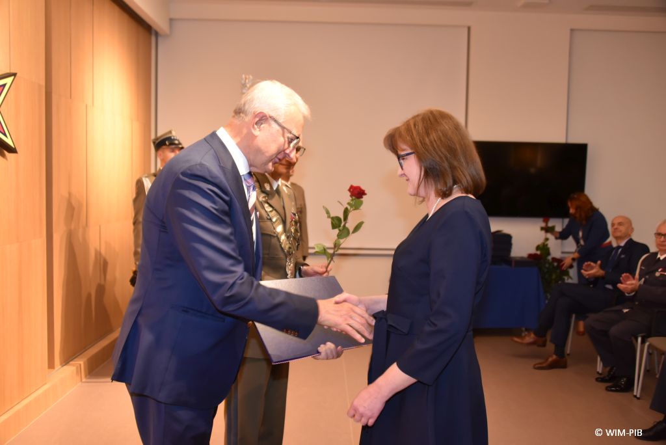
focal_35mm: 32
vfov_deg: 41.2
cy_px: 222
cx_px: 333
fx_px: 592
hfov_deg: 58.7
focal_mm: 32
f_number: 3.8
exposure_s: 1/60
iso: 2800
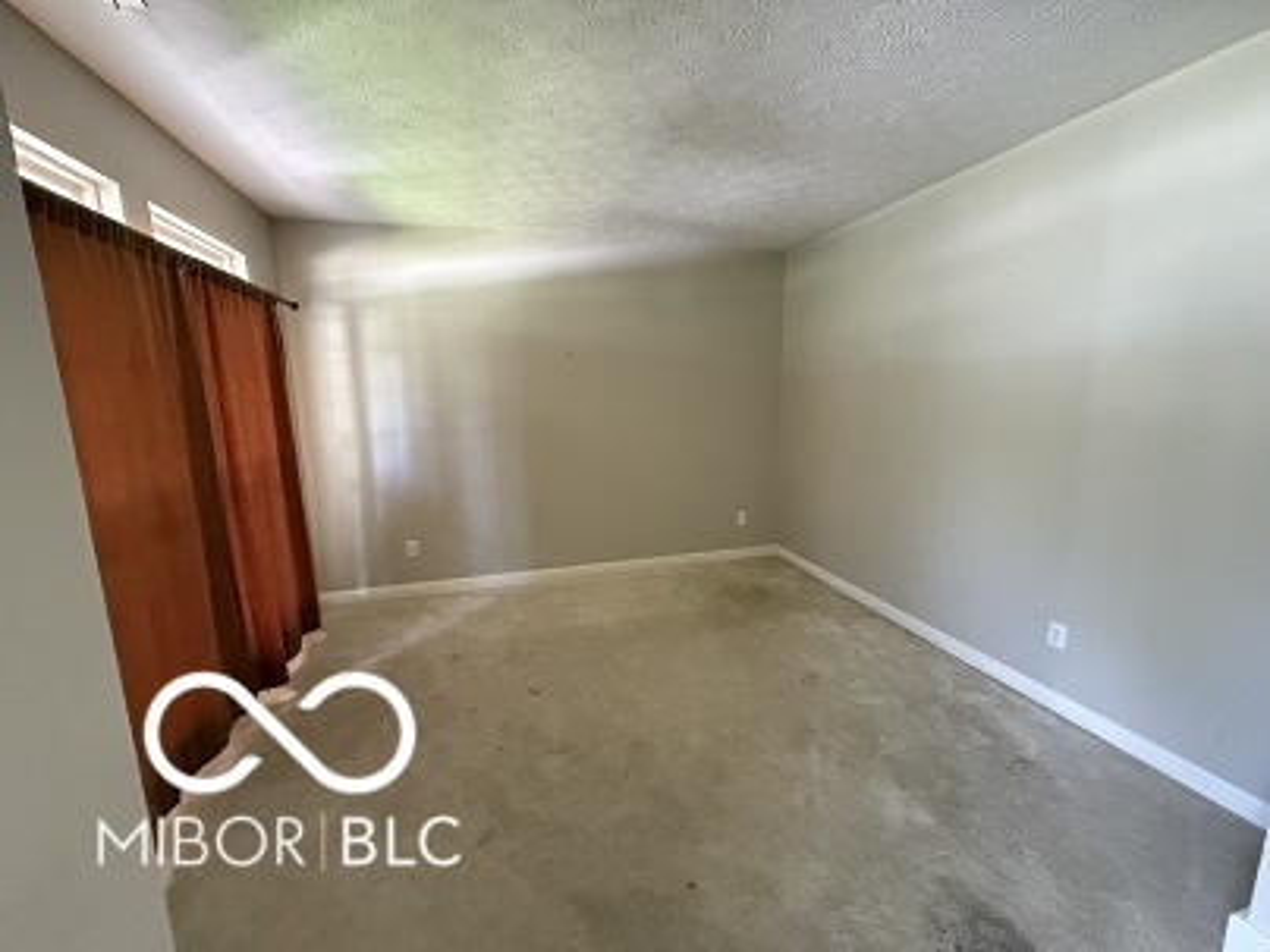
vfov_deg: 85.7
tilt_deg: -9.5
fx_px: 514
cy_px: 476
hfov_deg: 102.1
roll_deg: +0.3
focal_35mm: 14
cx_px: 635
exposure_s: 1/60
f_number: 2.2
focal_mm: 2.22
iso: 800
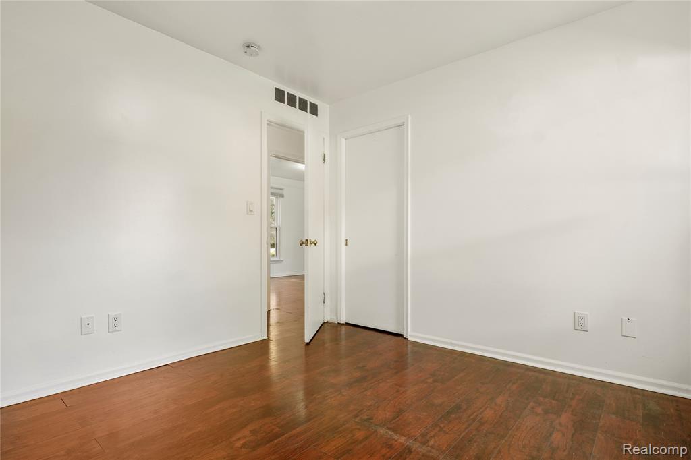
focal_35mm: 18
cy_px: 230
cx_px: 346
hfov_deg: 90.5
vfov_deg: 67.8
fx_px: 342
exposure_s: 1/1.67
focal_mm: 11.9
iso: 100
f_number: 8
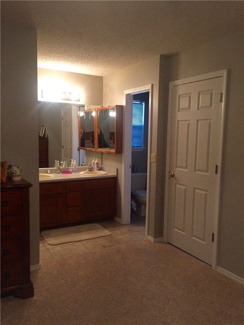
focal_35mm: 29
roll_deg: -1.3
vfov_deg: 61.7
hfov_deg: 48.2
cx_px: 122
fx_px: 273
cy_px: 162
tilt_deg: -5.1
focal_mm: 4.15
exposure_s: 1/30
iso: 200
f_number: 2.2
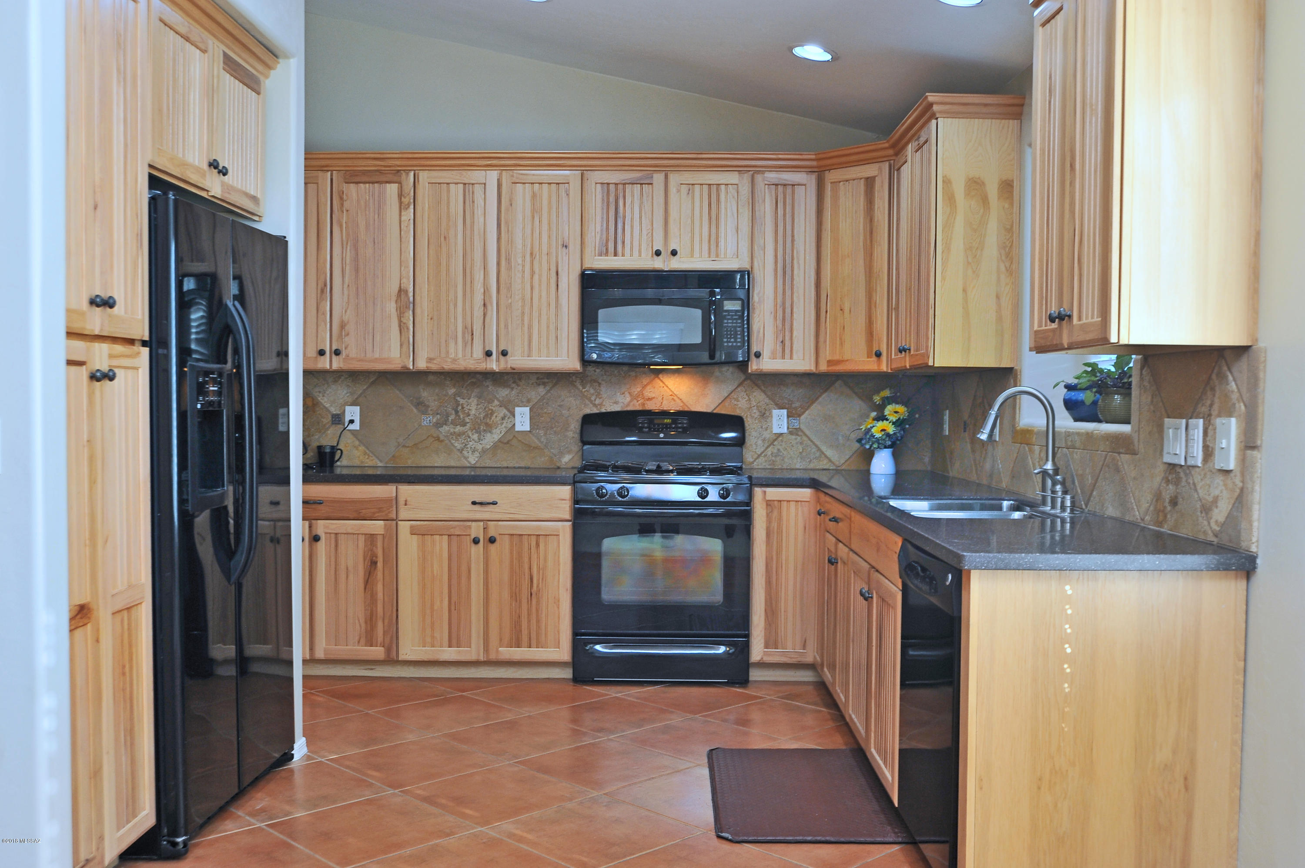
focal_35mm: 35
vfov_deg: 37.8
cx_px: 652
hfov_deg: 54.5
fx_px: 1268
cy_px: 434
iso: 640
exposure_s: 1/30
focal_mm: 35
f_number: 5.6
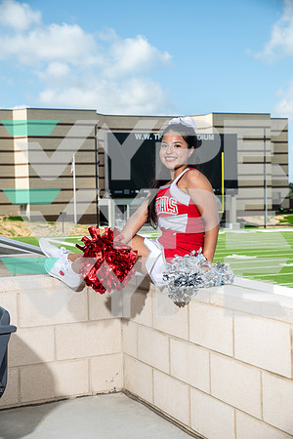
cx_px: 146
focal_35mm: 58
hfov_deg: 23.4
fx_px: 708
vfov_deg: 34.5
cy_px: 220
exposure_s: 1/320
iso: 100
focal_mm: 58
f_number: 7.1
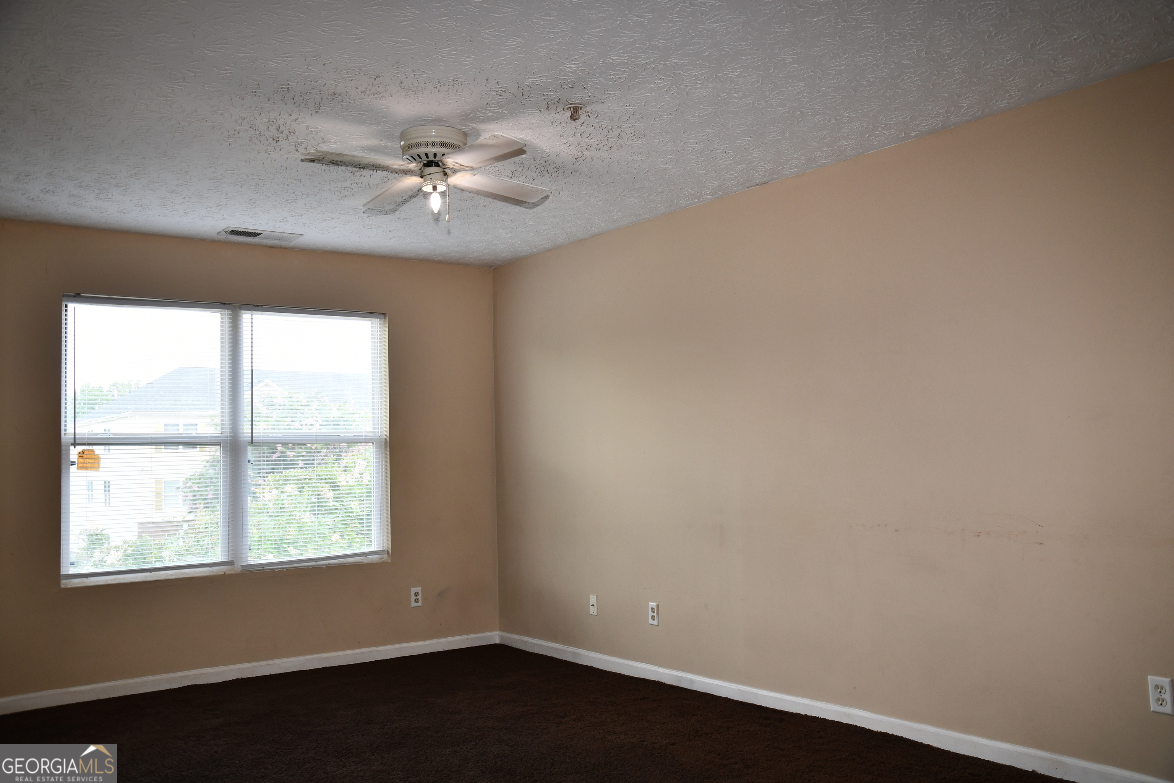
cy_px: 392
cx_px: 587
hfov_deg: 60.3
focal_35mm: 31
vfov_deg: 42.3
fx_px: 1011
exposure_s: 1/60
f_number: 4
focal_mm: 21
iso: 200
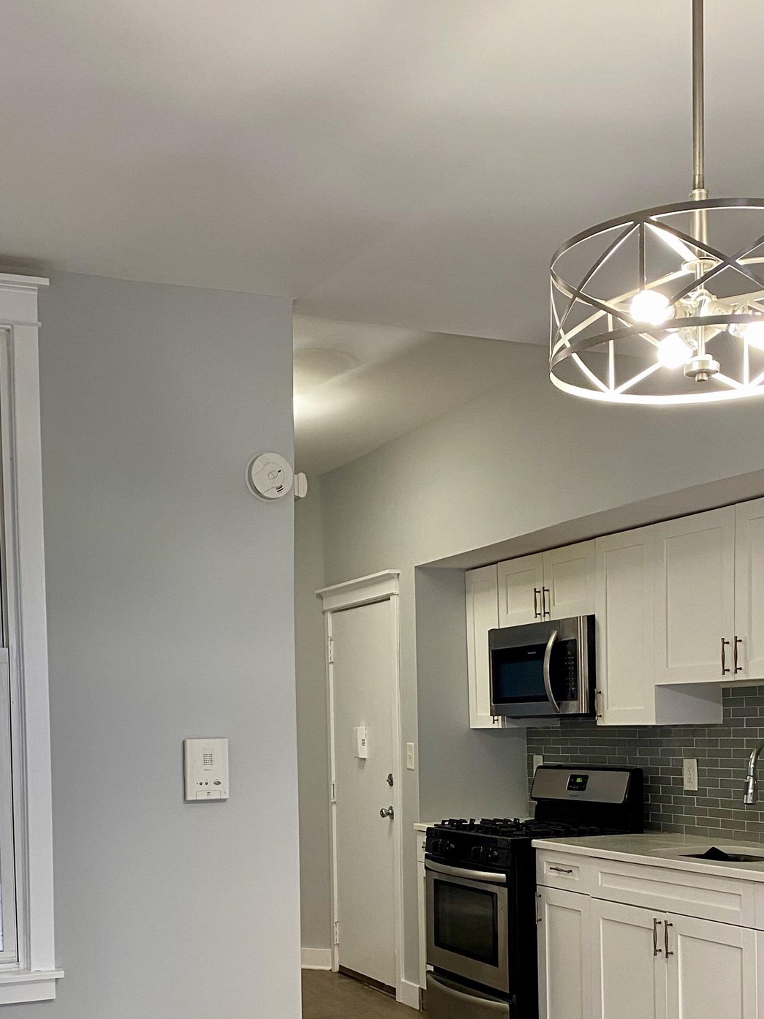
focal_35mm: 43
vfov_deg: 42.3
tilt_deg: -1.6
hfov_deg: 33.6
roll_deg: +0.9
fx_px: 1265
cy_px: 786
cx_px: 368
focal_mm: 4.25
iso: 125
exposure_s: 1/60
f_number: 1.8
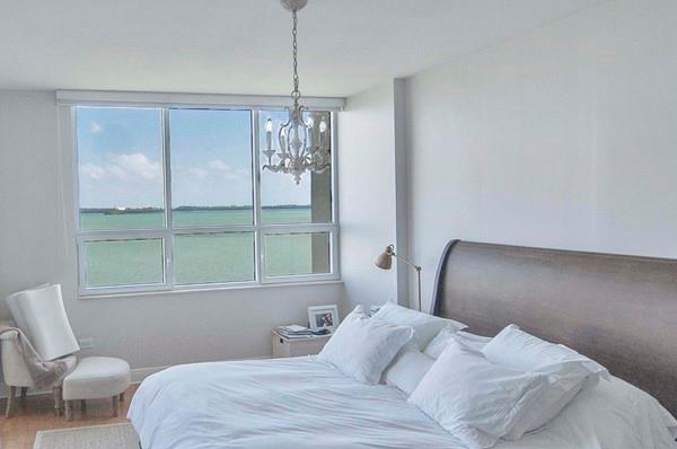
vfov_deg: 43.6
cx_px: 217
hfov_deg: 60.4
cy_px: 220
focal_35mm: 30
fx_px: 561
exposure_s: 1/60
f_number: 10
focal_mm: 11
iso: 1250
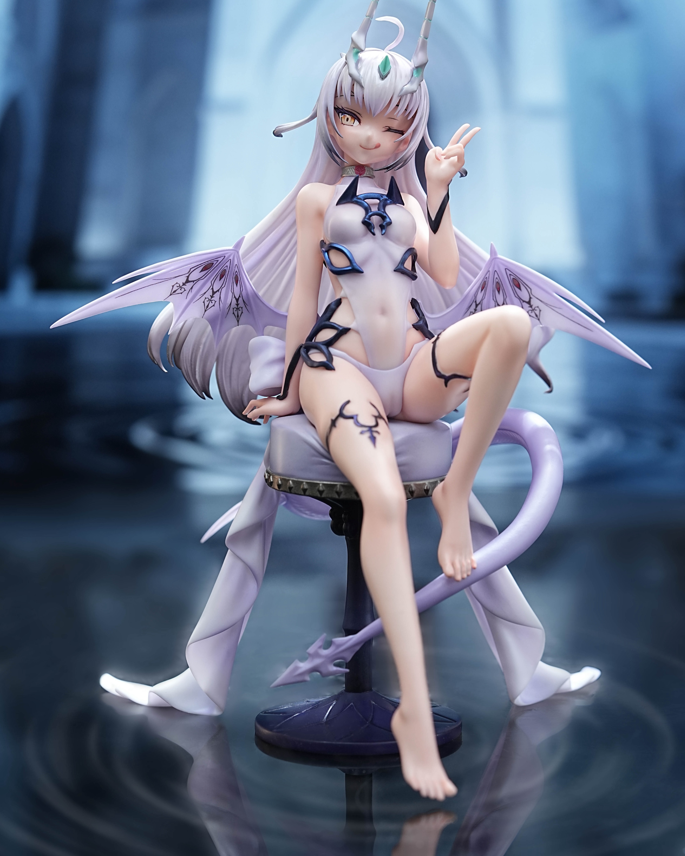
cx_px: 341
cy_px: 354
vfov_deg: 18.8
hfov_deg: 15.1
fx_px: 2585
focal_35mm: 102
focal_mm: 90
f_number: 6.3
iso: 640
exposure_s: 1/60
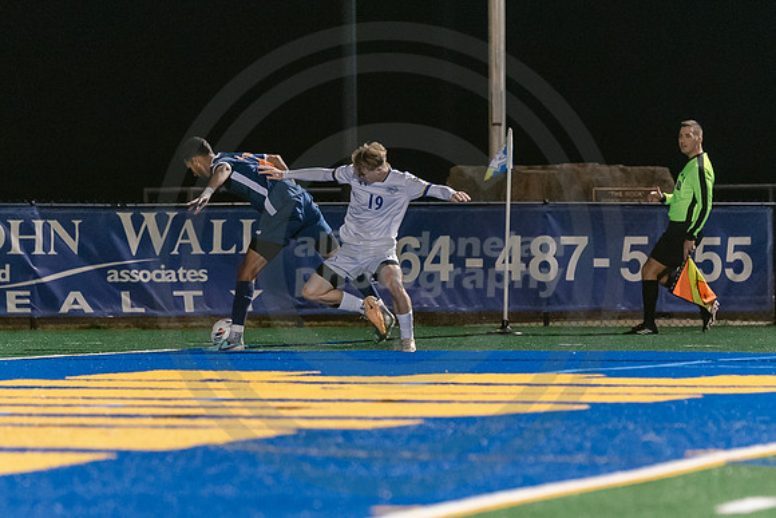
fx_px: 9542
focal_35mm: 443
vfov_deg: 3.1
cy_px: 386
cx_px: 401
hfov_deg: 4.7
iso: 3200
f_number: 2.8
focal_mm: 200
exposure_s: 1/640
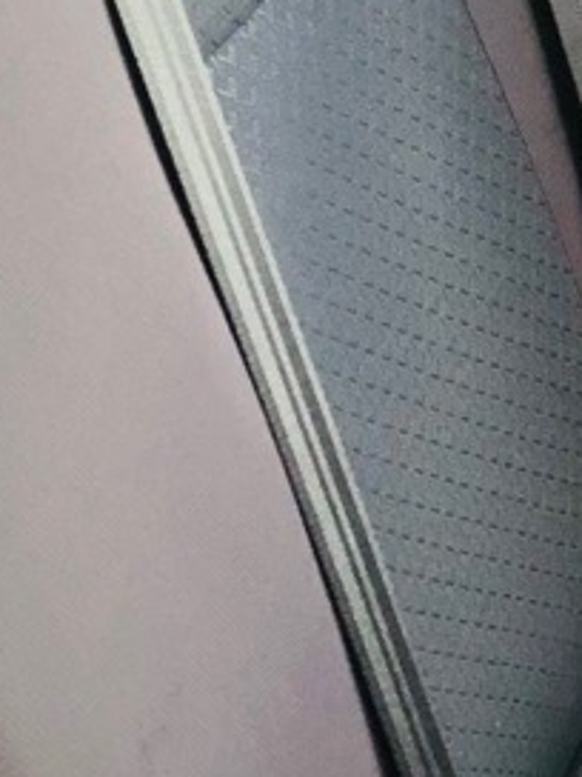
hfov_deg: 10.8
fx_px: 2959
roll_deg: -1.2
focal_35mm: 132
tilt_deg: -25.8
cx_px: 873
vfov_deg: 14.9
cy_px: 466
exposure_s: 1/7
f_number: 1.8
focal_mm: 4
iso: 100
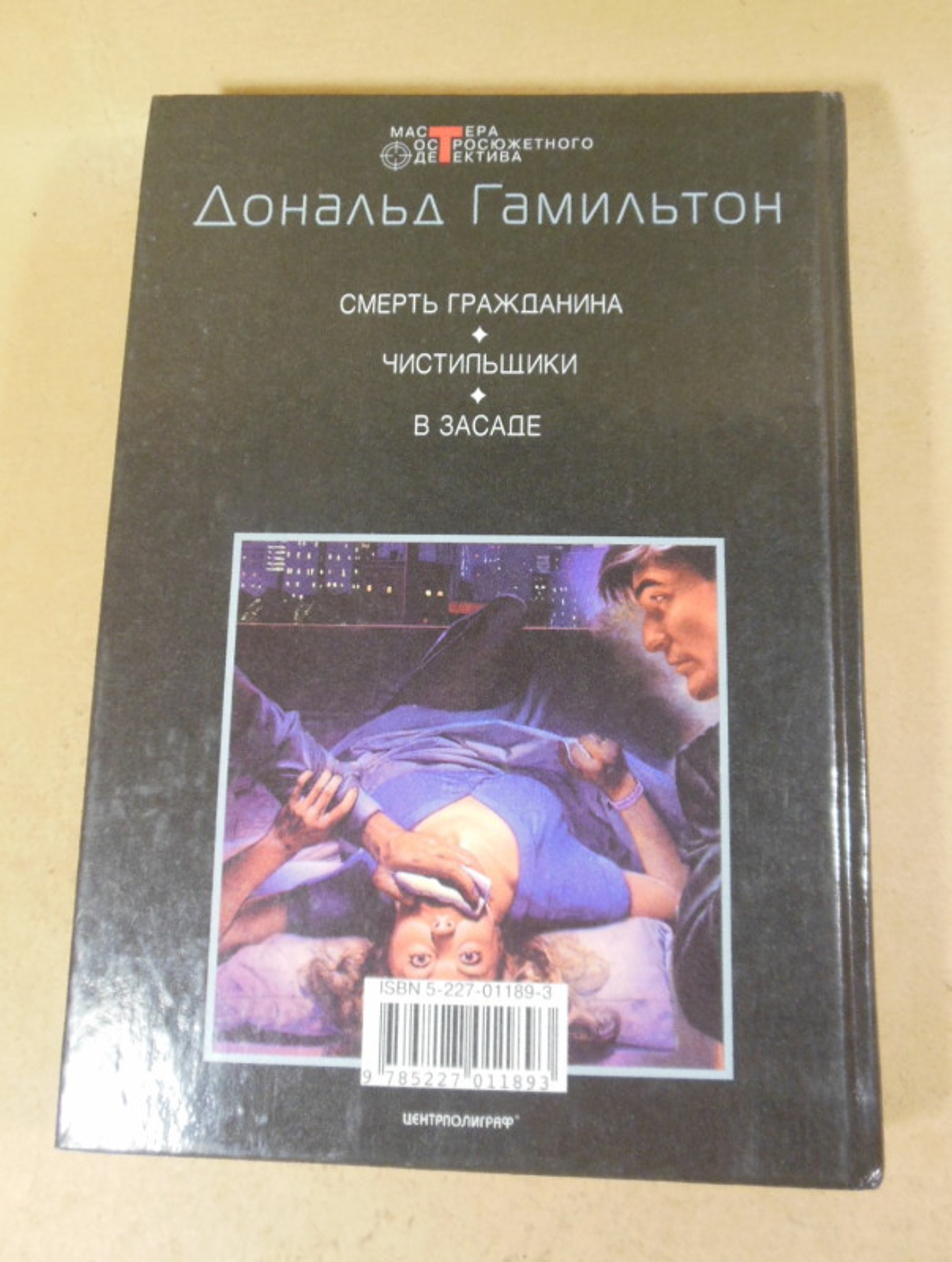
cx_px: 476
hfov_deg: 55.0
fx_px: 914
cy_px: 631
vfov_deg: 69.3
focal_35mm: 25
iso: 250
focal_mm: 4.5
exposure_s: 1/30
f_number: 3.2
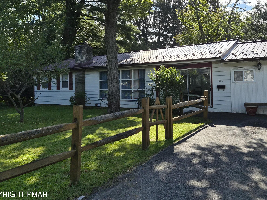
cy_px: 76
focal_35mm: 30
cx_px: 132
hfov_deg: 60.0
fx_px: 231
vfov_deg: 46.4
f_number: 1.8
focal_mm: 5.4
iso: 80
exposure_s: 1/7072
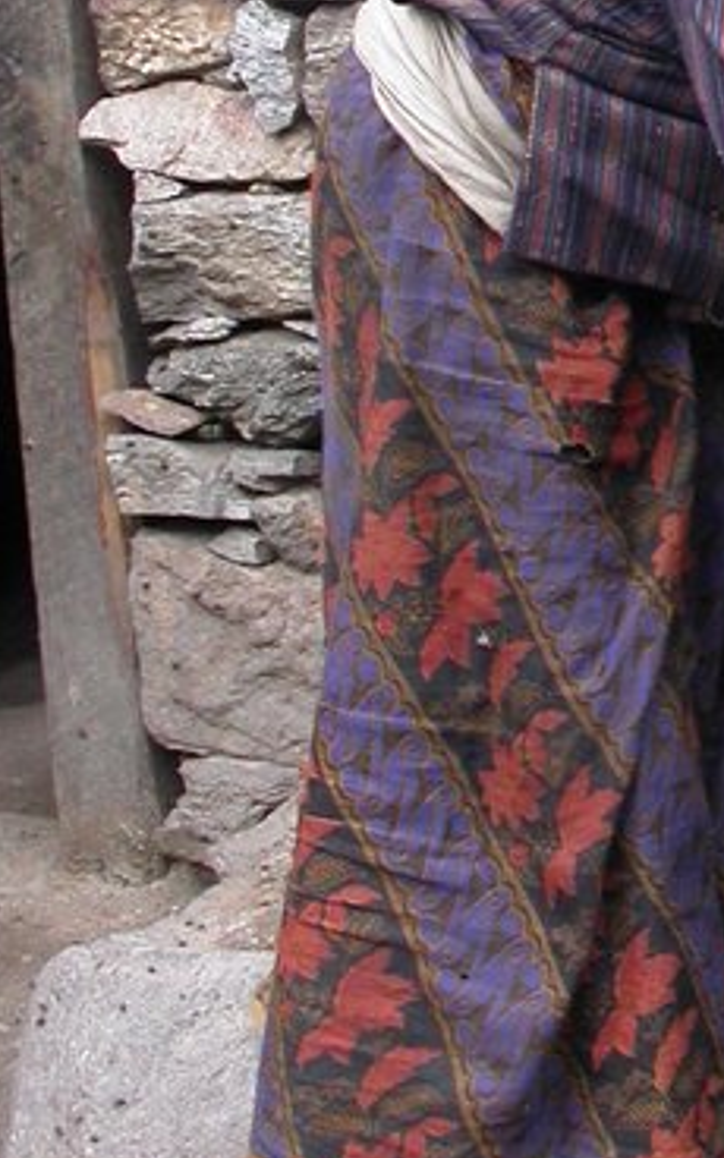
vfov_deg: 18.3
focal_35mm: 112
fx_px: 3536
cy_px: 98
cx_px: 1055
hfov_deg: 11.3
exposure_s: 1/138
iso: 100
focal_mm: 7.85
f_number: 4.7
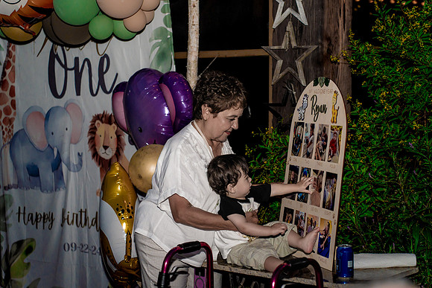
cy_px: 144
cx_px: 216
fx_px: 900
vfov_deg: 18.2
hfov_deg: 27.0
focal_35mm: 75
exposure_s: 1/250
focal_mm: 75
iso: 2000
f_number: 2.8
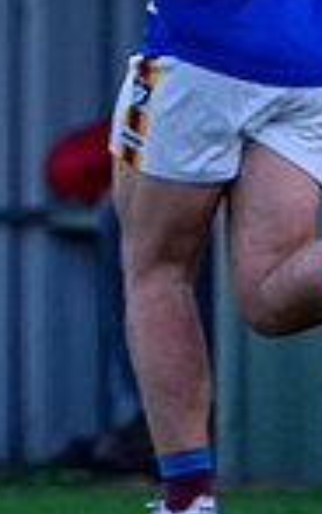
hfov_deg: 0.4
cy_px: -158
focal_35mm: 3200
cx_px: -315
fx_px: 44887
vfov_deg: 0.7
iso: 640
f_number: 4
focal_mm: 500
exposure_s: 1/2500
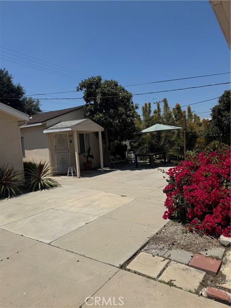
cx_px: 116
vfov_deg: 71.6
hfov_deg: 56.8
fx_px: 214
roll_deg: +4.0
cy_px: 154
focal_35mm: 24
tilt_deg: -2.1
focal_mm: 6.76
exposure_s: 1/7937
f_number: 1.78
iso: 80
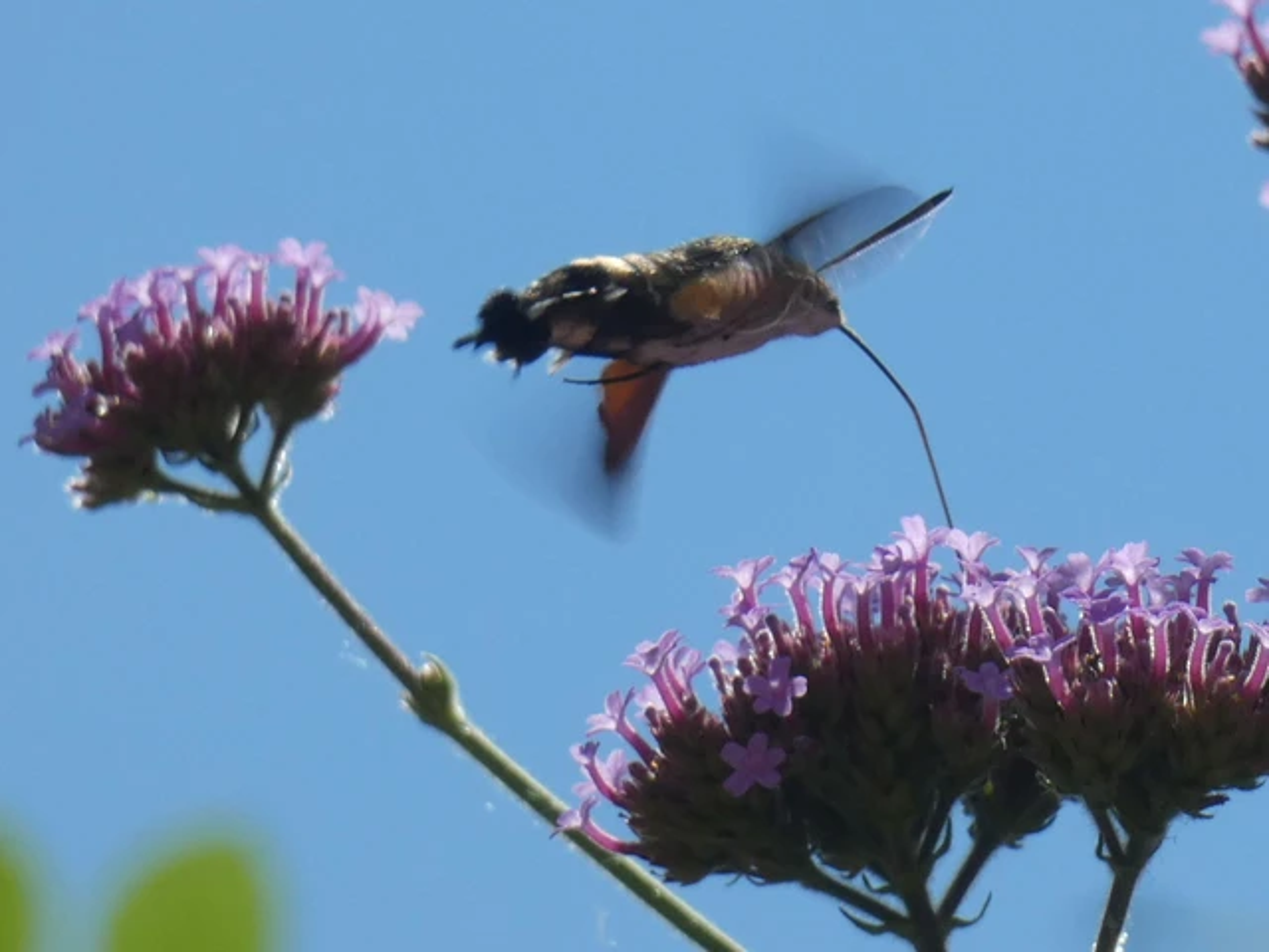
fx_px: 8652
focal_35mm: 236
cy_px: 476
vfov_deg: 6.3
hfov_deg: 8.4
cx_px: 634
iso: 80
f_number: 5.6
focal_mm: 42.3
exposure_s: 1/200
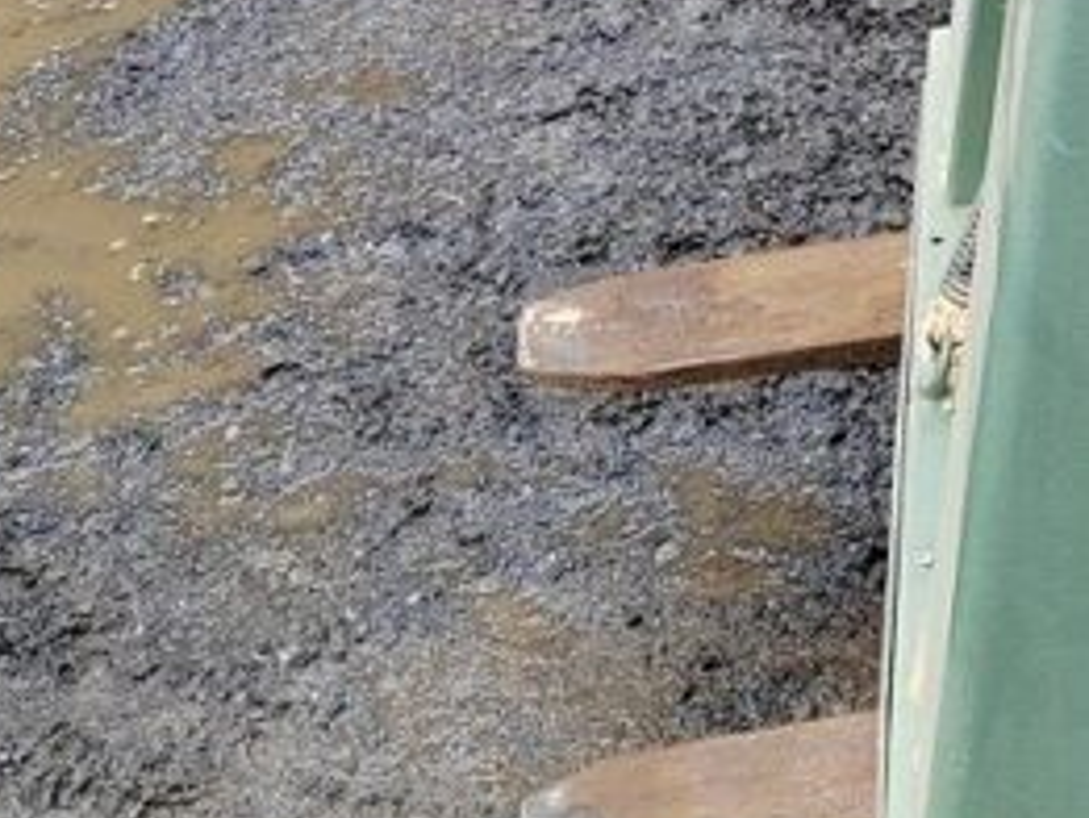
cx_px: 1473
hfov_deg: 17.3
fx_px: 3336
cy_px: -1064
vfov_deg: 11.7
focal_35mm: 106
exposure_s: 1/110
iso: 100
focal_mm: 5.52
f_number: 1.9
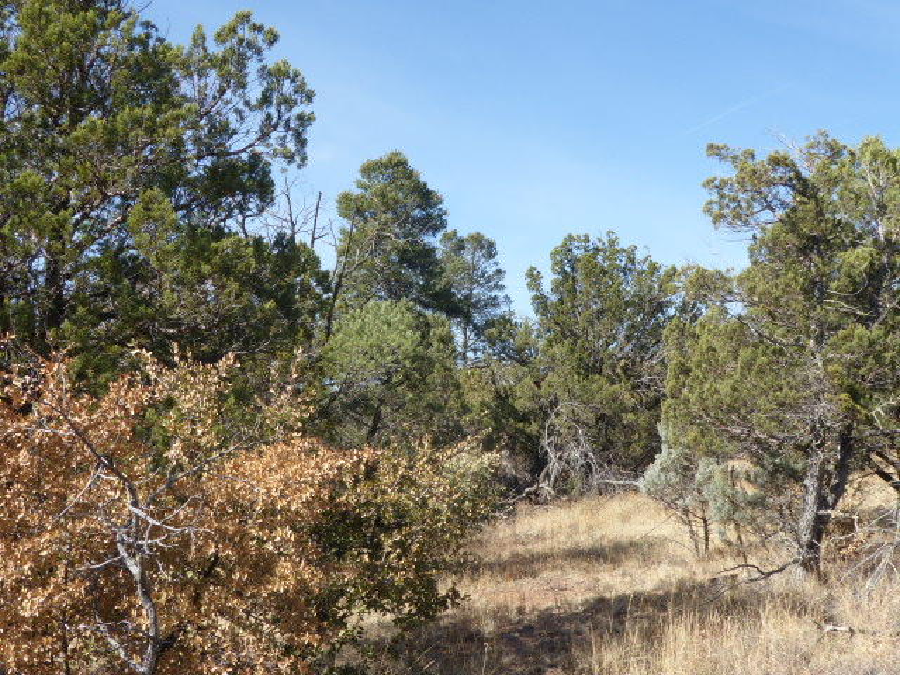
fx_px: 1222
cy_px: 338
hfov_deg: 40.4
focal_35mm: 47
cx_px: 450
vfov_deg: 30.9
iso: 100
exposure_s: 1/160
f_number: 7.1
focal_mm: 8.4
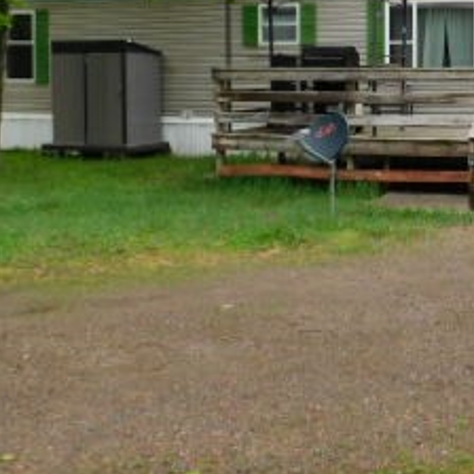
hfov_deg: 28.3
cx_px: 440
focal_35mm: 58
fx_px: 899
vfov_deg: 29.0
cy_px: 110
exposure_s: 1/400
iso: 125
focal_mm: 4
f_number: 3
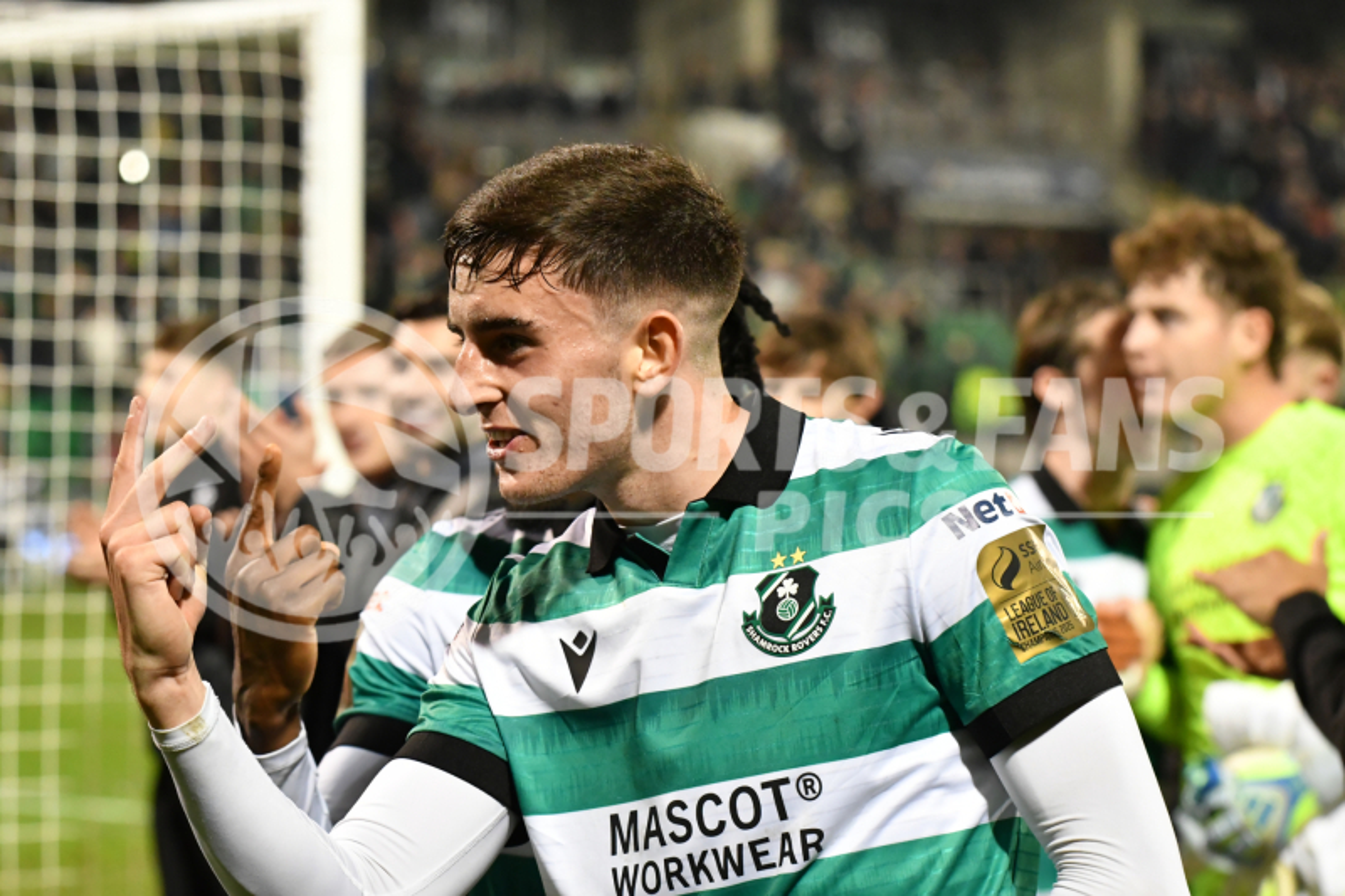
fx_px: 5491
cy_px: 448
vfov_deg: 9.3
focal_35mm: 147
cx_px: 672
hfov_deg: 14.0
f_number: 4
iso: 4500
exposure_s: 1/800
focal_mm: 98
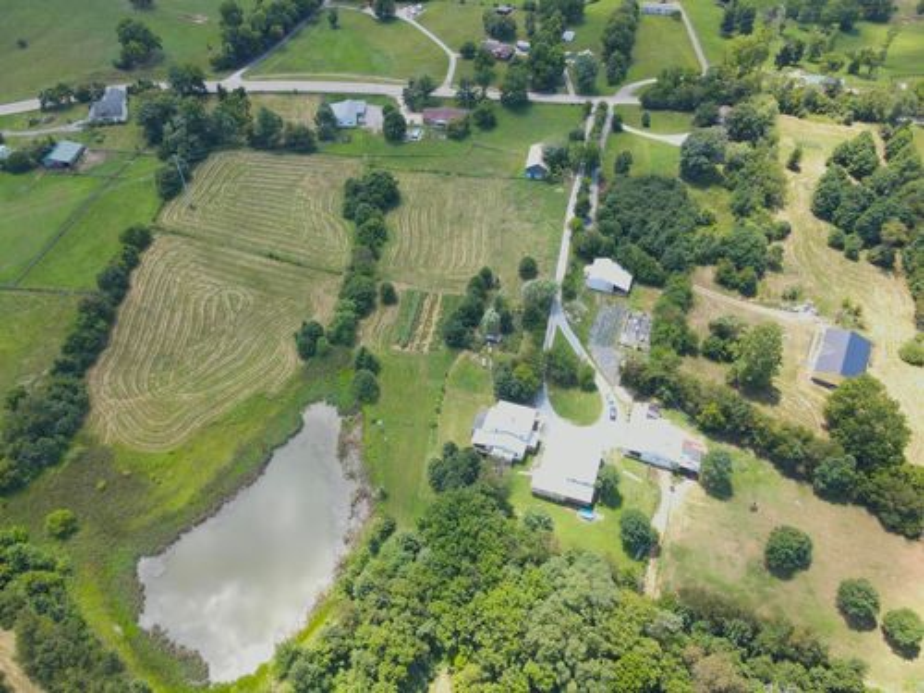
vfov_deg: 56.8
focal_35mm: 24
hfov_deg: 71.6
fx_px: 641
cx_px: 462
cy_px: 346
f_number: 2.8
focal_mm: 4.5
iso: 100
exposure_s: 1/100
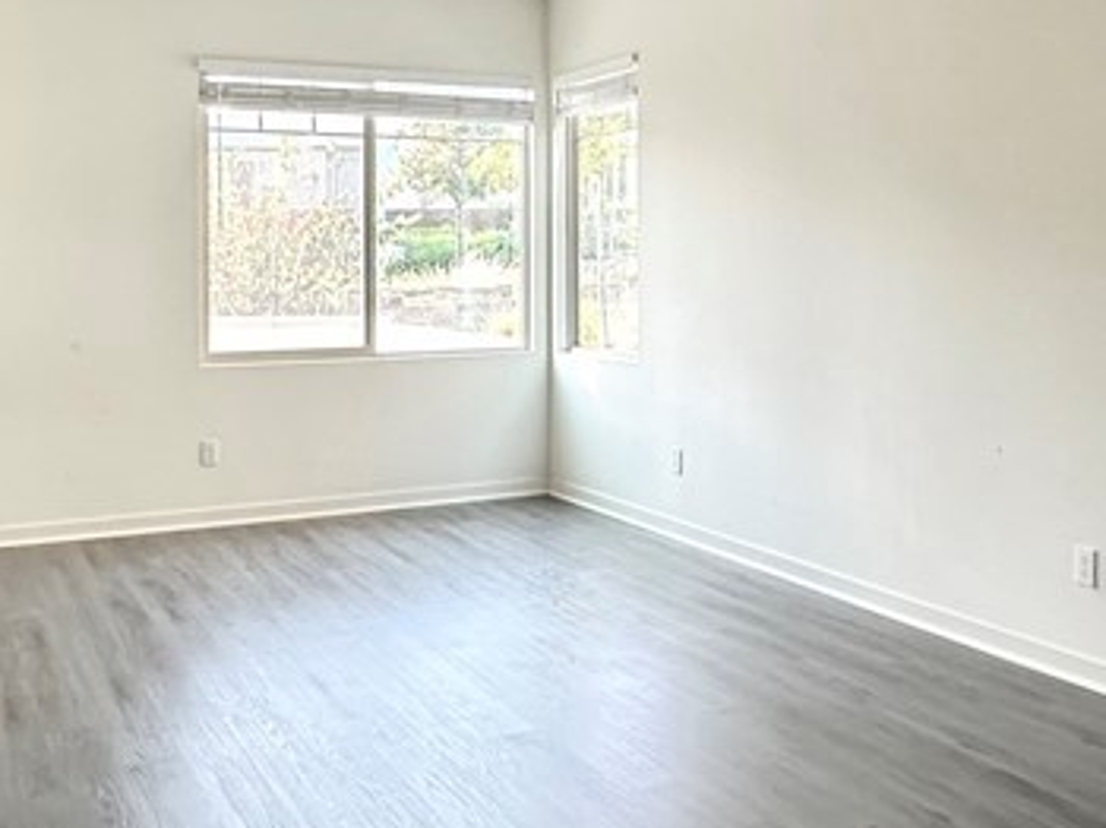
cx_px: 550
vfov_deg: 34.6
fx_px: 1309
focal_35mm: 41
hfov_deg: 45.8
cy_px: 243
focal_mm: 2.22
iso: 250
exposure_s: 1/60
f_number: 2.2
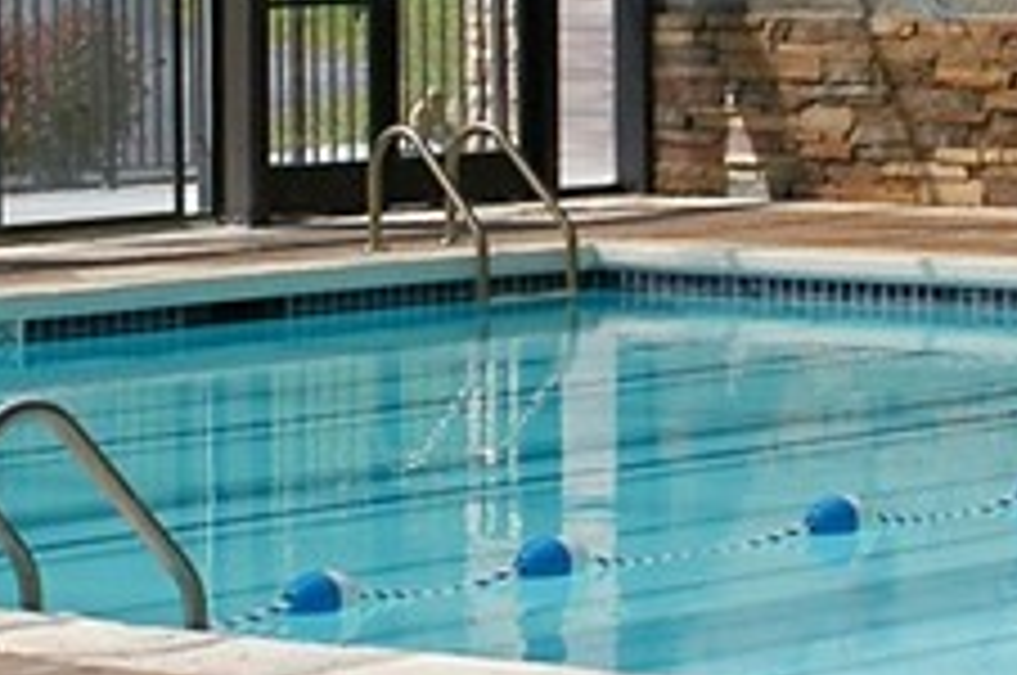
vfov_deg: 6.8
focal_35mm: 202
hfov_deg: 10.1
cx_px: 920
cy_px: 306
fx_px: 5698
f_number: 4.5
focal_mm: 28
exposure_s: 1/1250
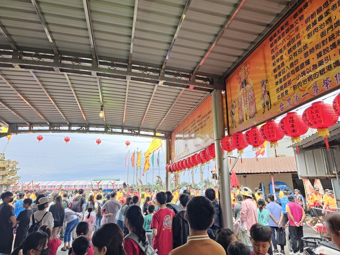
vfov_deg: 58.9
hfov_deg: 73.9
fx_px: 226
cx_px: 170
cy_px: 128
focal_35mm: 23
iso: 32
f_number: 1.7
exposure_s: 1/120
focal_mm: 6.3
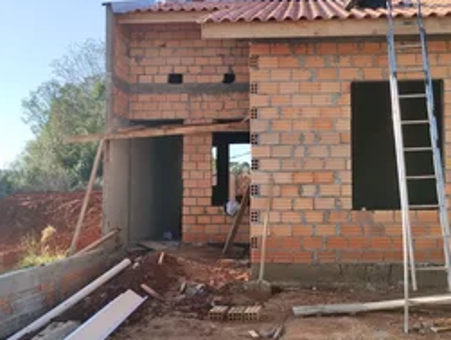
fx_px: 561
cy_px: 171
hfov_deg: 43.5
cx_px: 280
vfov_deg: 33.7
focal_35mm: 43
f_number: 1.8
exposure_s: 1/456
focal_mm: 4.27
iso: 100
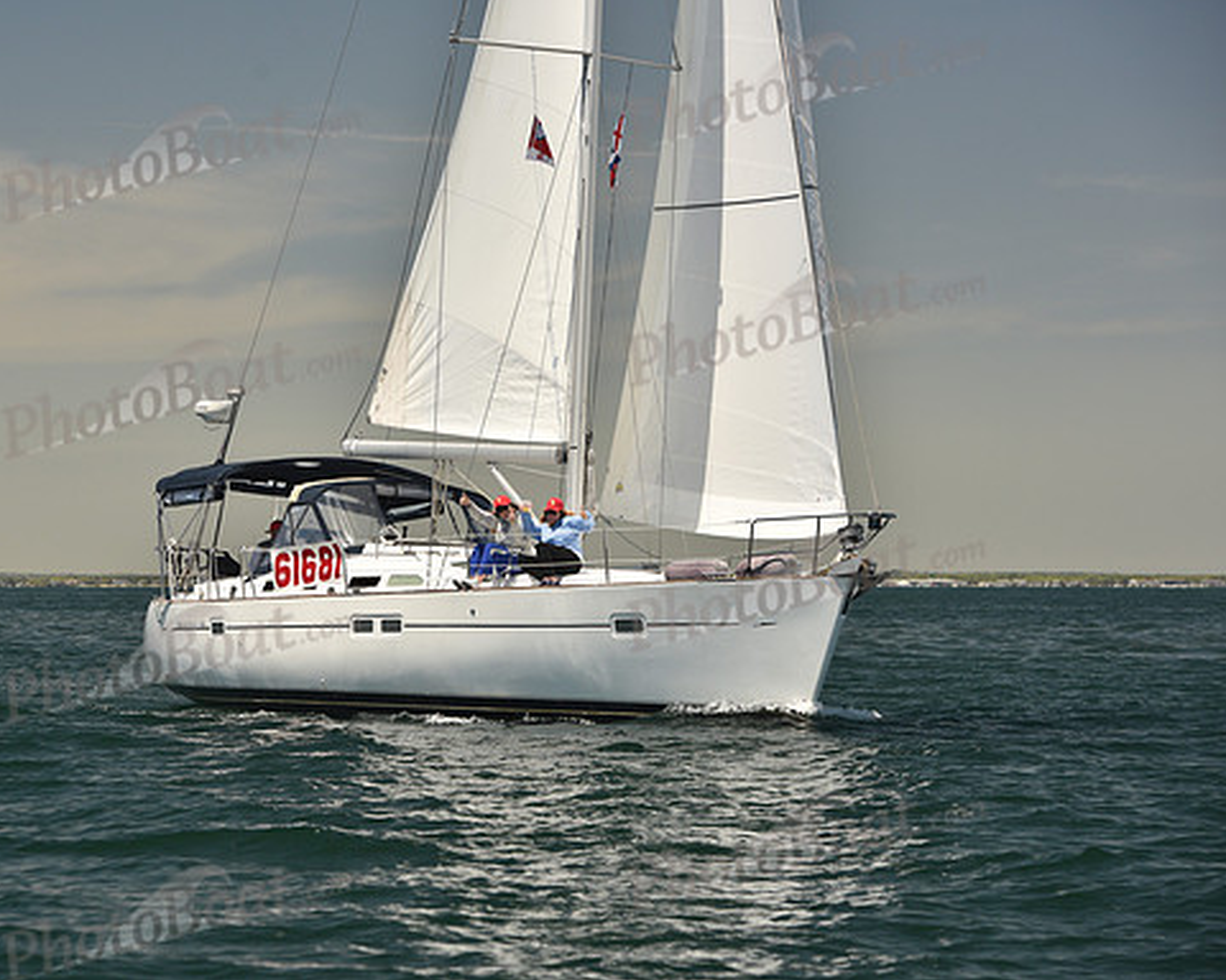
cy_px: 489
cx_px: 496
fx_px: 4935
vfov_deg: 11.4
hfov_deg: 14.2
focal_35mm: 136
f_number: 5.6
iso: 250
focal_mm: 120
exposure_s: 1/800
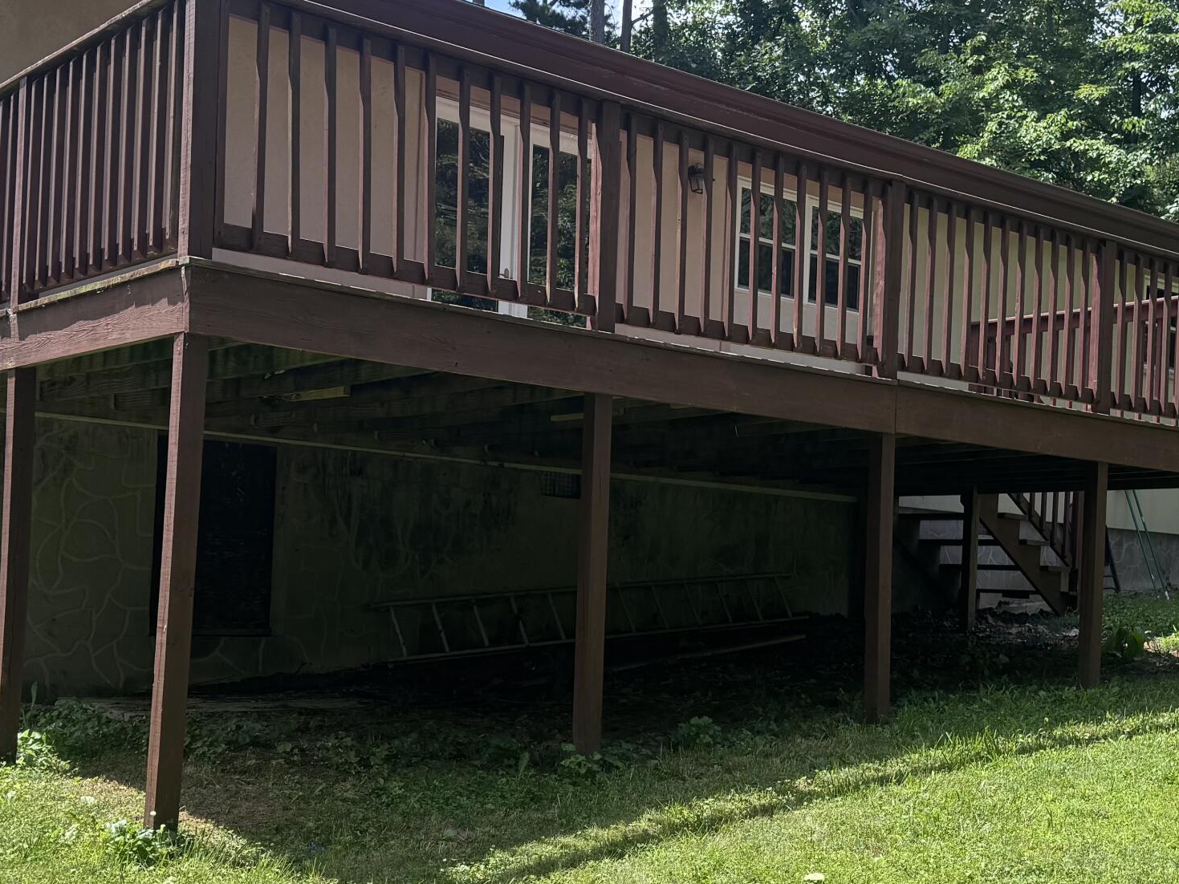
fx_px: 1669
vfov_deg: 29.6
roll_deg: -2.2
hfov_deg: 38.6
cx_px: 749
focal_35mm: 49
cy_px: 558
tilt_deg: +2.6
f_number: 1.78
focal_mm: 6.76
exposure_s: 1/1560
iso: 80
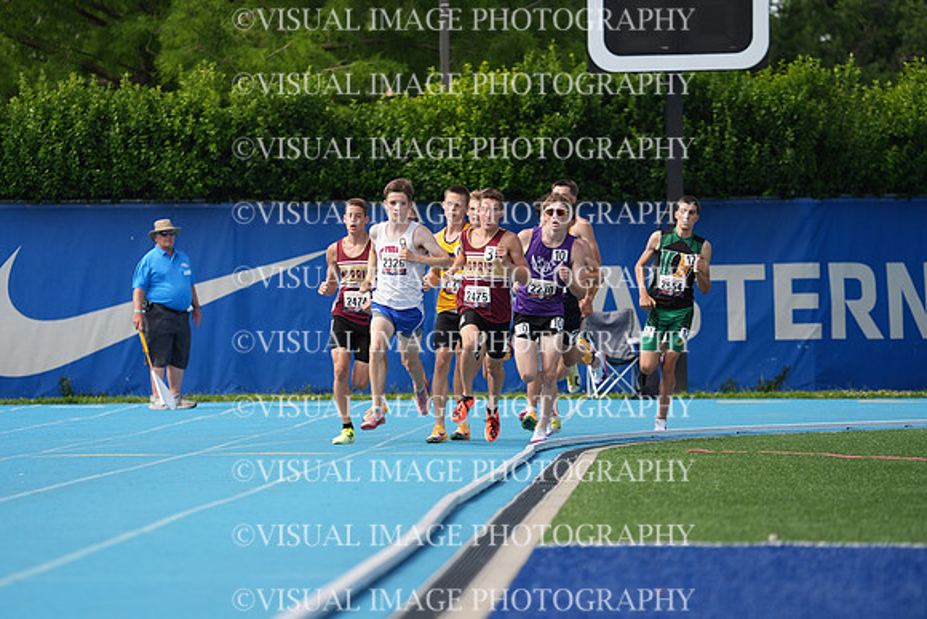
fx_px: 7726
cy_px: 310
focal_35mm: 300
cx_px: 464
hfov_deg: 6.9
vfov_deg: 4.6
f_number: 6.3
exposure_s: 1/1250
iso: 500
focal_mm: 300
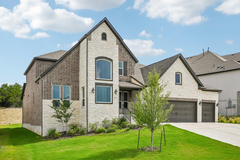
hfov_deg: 53.1
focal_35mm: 36
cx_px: 120
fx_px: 240
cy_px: 80
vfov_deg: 36.9
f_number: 8
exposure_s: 1/2500
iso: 400
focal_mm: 24
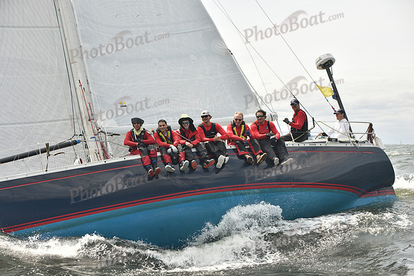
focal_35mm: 70
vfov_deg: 19.5
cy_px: 138
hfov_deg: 28.8
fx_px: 805
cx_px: 207
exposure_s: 1/800
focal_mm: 70
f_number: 7.1
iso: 250
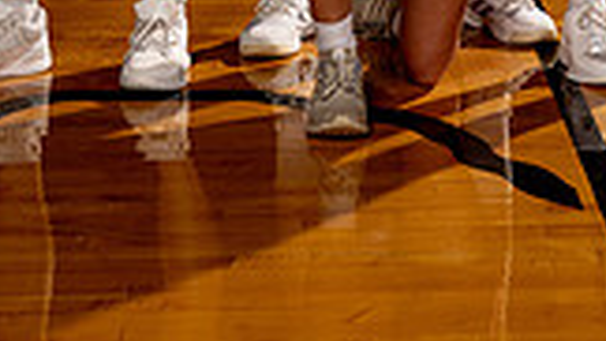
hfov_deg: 14.5
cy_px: -495
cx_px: 370
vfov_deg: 7.6
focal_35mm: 148
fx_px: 2377
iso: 100
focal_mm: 51
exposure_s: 1/250
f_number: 5.6
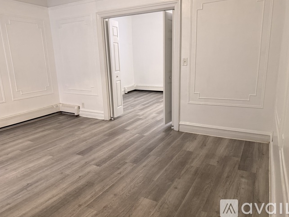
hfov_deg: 69.4
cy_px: 104
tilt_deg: -12.6
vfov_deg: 54.9
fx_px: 209
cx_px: 142
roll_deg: +1.3
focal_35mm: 25
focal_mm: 6.76
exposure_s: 1/60
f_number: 1.78
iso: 400
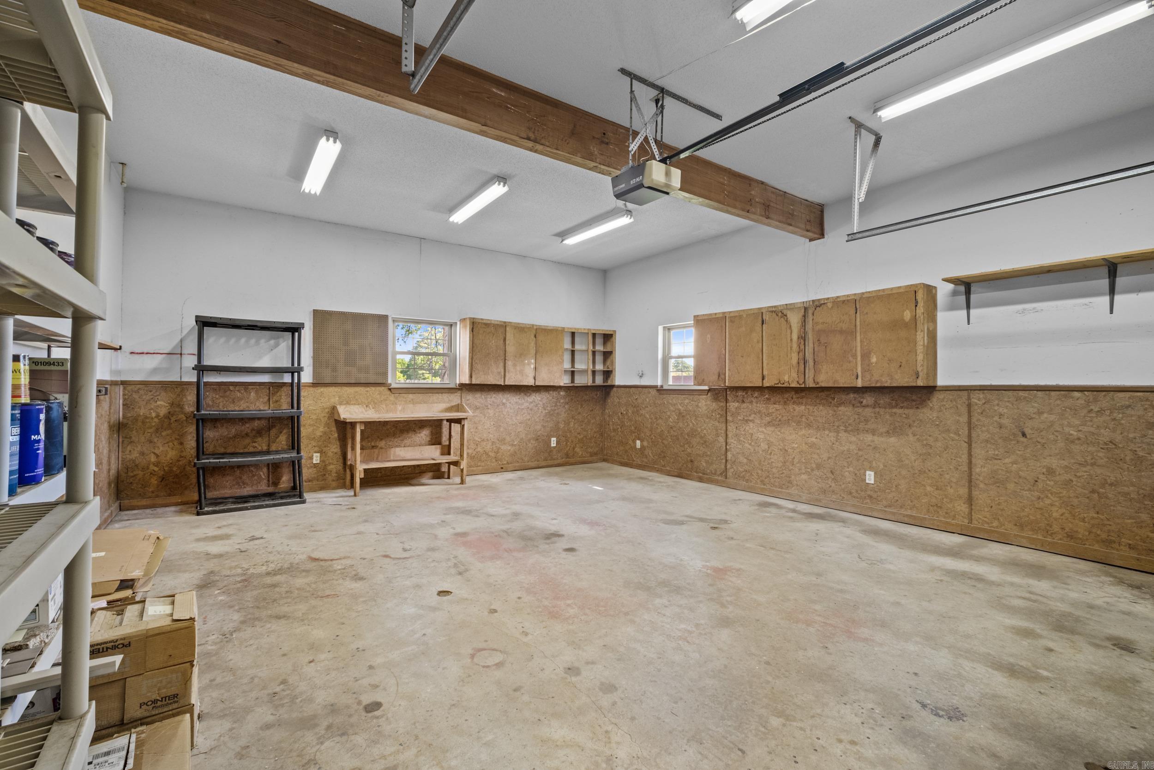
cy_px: 385
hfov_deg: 100.4
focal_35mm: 15
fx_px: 481
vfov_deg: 77.3
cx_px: 577
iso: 400
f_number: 7.1
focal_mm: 10
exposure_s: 1.5
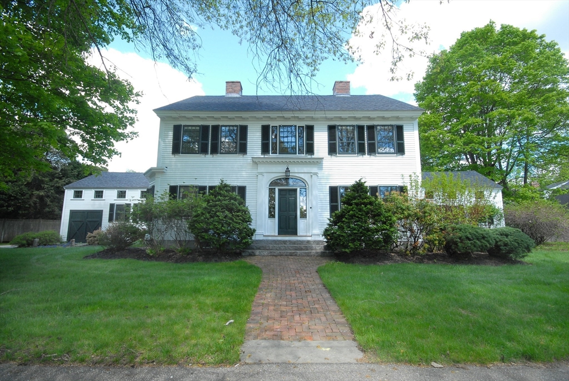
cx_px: 284
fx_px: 273
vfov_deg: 69.8
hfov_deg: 92.4
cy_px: 190
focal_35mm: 17
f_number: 10
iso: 400
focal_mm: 11.5
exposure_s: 1/80
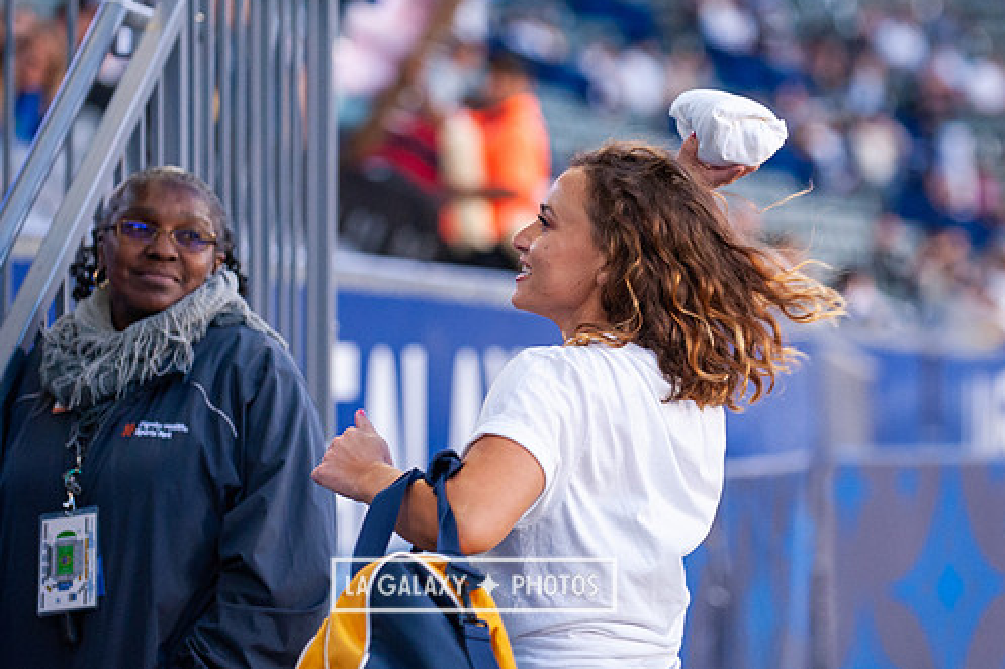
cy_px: 291
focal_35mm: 194
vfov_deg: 7.1
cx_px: 632
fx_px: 5414
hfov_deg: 10.6
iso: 1600
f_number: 2.8
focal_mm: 130
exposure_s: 1/640
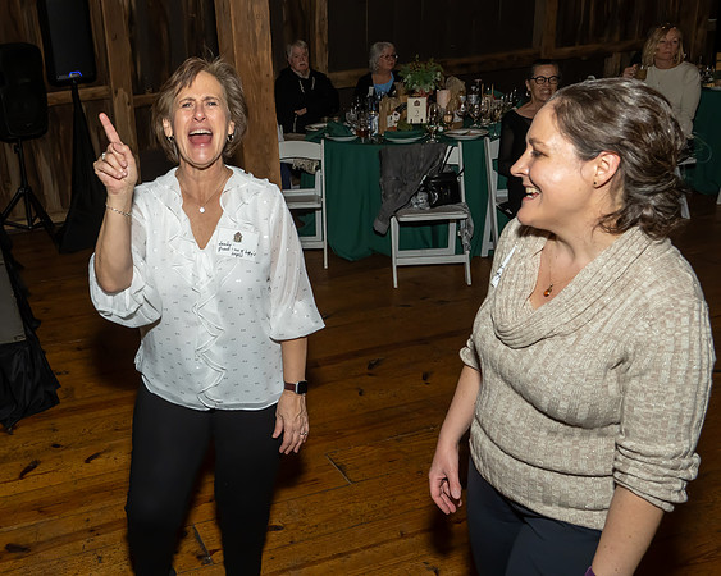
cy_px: 281
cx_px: 196
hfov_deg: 50.8
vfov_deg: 43.1
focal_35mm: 34
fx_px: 729
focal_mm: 17
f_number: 7.1
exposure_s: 1/250
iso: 640
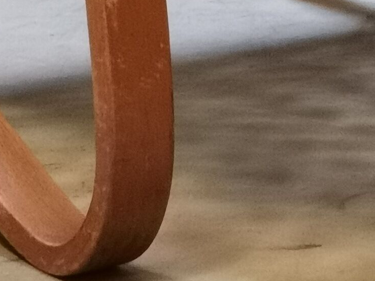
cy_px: -355
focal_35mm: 266
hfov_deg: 7.4
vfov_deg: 5.4
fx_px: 2881
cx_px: 513
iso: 320
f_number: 1.9
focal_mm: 6.71
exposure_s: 1/33.3
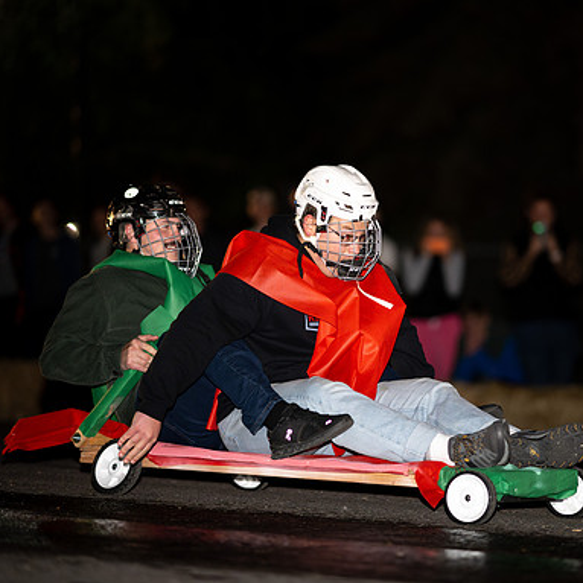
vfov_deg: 12.9
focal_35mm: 135
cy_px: 293
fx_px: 2572
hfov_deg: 12.9
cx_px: 387
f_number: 1.4
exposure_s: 1/400
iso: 2000
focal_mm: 105
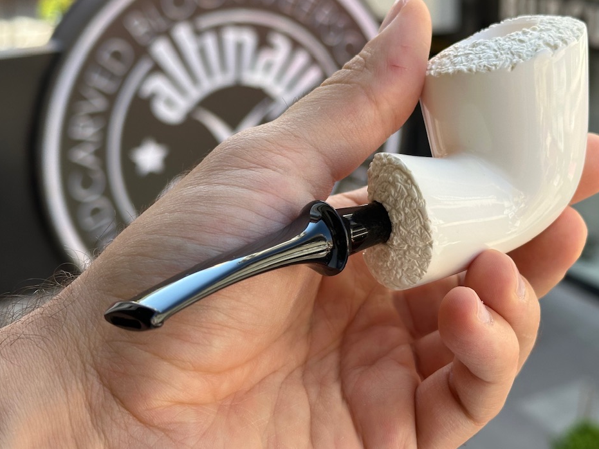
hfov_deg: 29.3
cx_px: 368
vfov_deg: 22.2
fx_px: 1142
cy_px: 185
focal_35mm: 66
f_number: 1.78
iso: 64
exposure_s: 1/480
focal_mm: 6.86
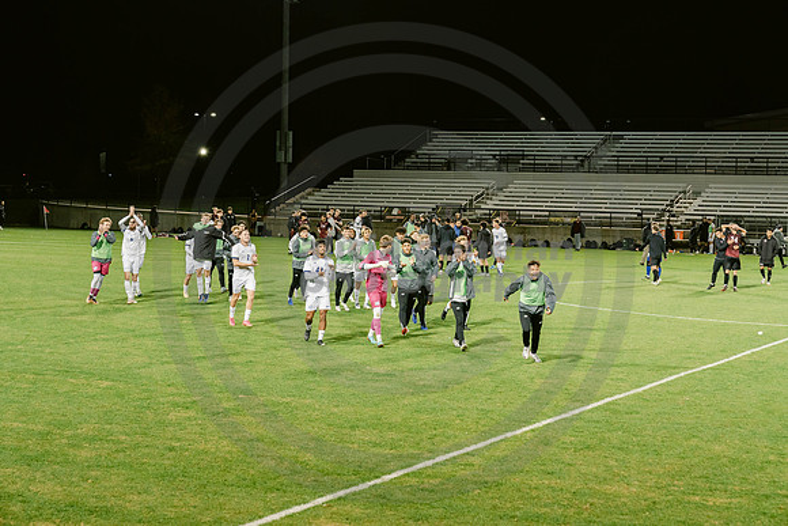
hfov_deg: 28.8
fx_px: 1533
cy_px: 263
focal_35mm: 70
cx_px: 394
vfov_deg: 19.5
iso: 2000
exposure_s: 1/160
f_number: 5
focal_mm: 70
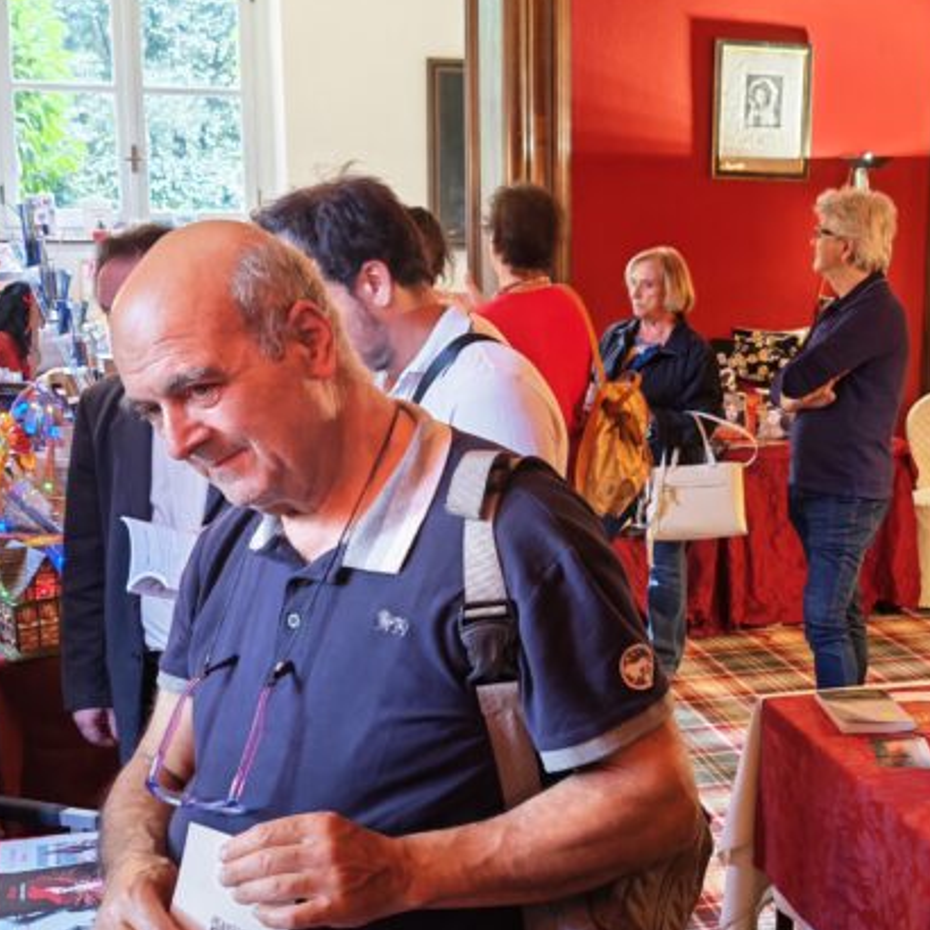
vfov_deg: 32.2
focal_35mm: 53
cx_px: 708
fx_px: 1611
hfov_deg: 31.6
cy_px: 514
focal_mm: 6.55
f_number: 1.6
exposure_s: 1/67
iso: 1000
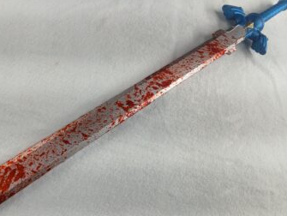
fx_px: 257
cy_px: 111
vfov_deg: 45.5
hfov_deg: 58.0
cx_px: 122
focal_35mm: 31
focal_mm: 3.98
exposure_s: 1/100
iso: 40
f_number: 1.8
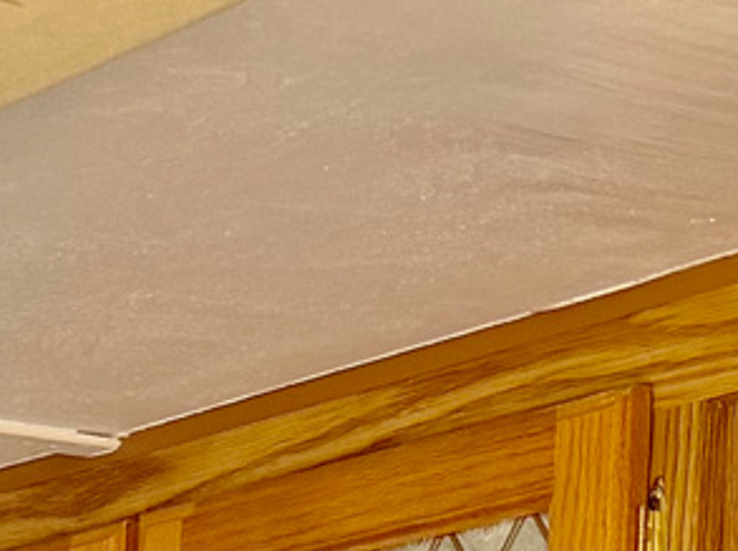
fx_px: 3577
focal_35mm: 168
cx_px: -871
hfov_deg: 10.5
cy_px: 1595
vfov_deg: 7.8
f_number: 1.78
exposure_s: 1/109
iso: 200
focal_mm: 6.76
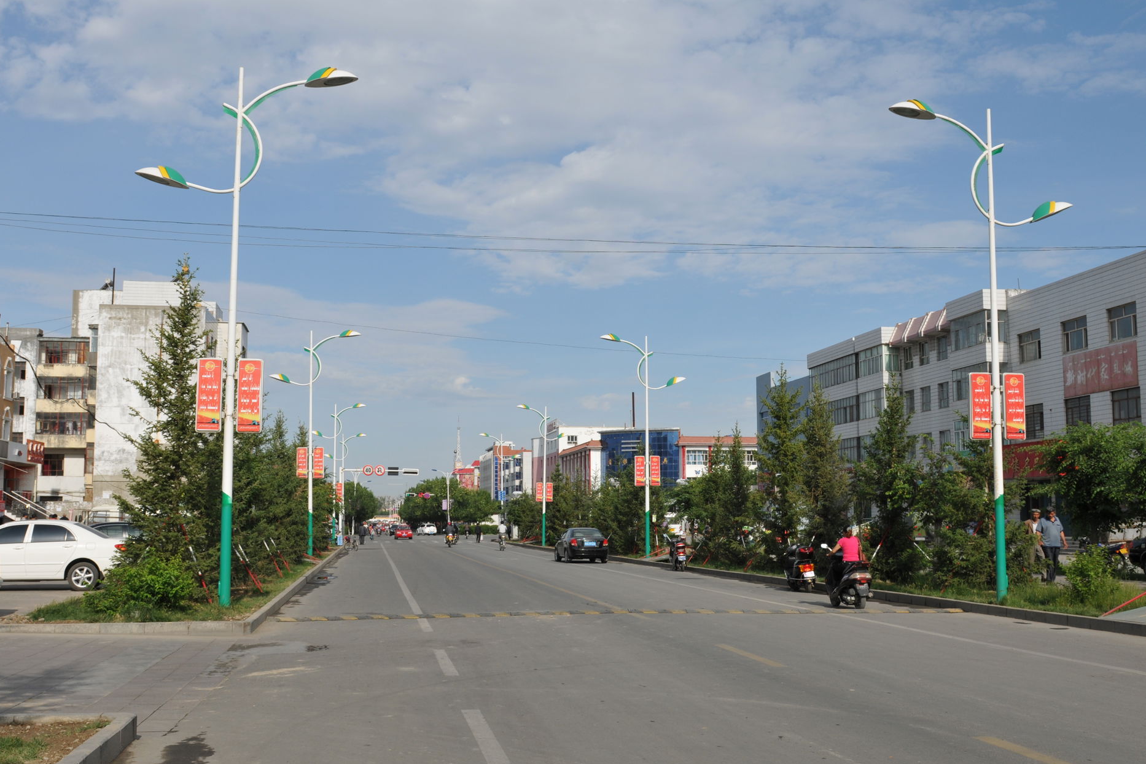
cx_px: 565
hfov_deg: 51.9
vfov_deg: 35.9
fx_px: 1178
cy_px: 391
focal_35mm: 37
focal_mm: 24
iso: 200
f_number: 10
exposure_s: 1/400
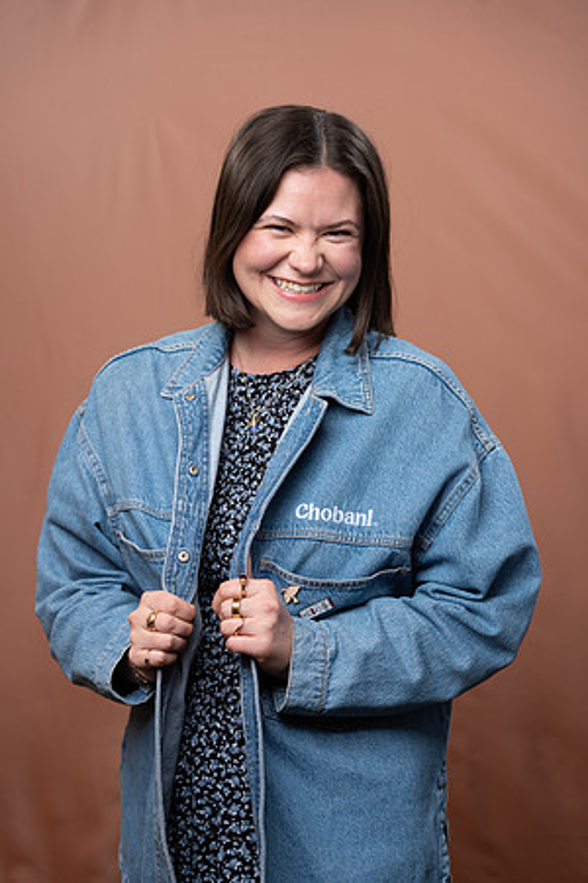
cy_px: 442
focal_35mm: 74
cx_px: 294
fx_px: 1813
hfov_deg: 18.4
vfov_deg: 27.3
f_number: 4
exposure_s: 1/160
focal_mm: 74
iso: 320
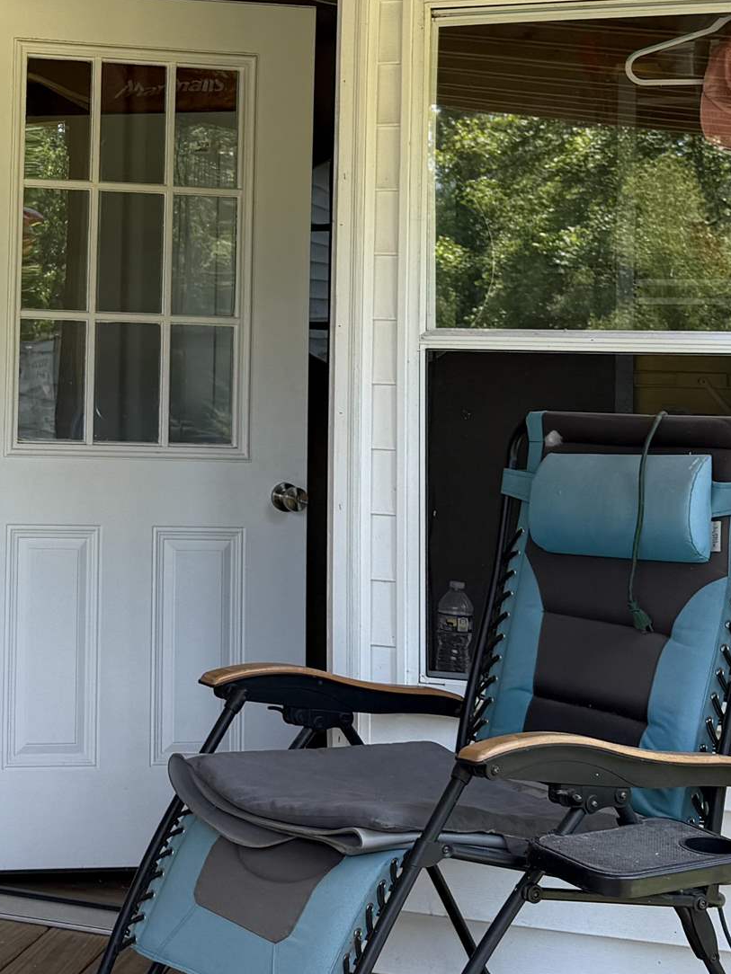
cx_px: -173
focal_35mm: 68
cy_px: 270
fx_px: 1915
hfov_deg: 20.1
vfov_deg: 28.2
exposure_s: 1/559
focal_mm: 6.76
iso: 80
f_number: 1.78
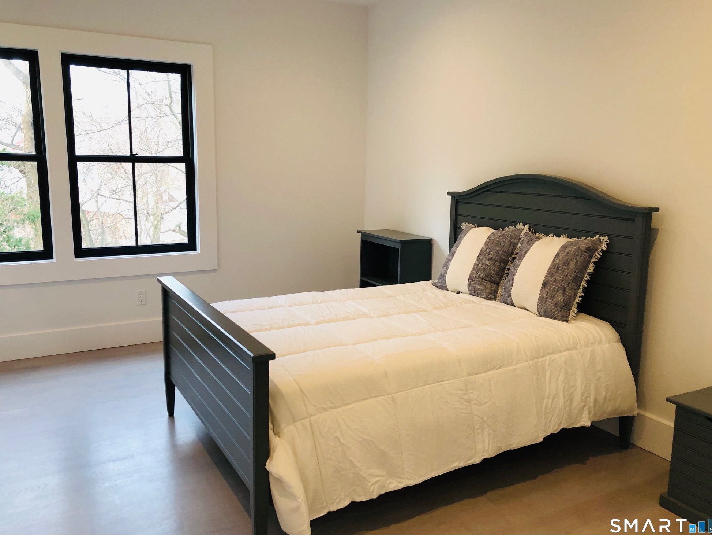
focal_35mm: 29
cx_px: 354
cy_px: 264
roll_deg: -0.6
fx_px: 597
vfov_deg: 48.2
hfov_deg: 61.7
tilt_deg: -9.8
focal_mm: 3.99
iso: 25
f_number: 1.8
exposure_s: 1/30
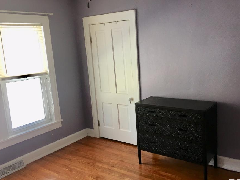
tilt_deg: -10.5
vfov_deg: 41.8
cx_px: 130
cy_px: 88
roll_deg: +3.4
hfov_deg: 53.9
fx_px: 236
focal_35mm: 34
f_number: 2.2
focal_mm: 4.15
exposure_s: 1/30
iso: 40
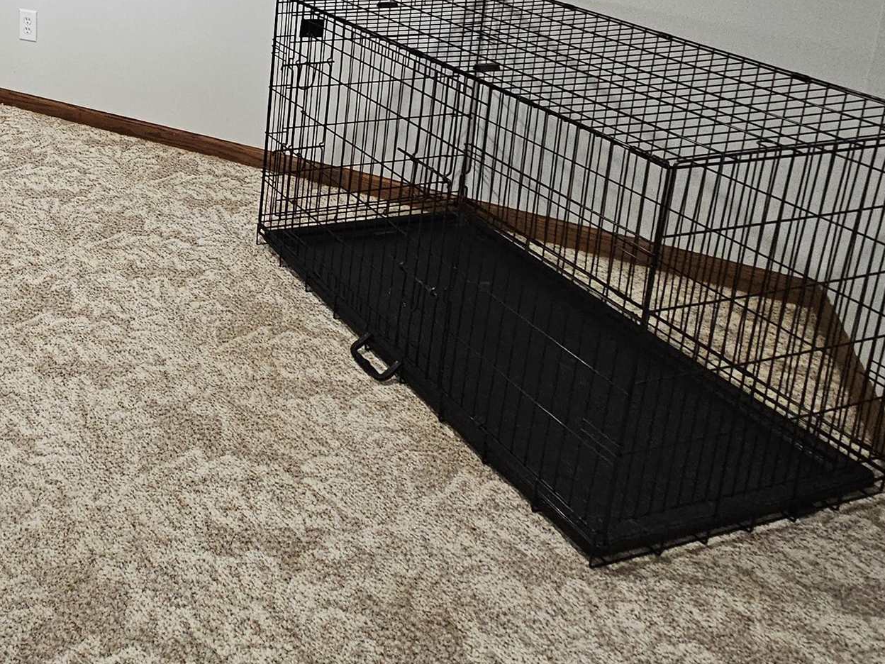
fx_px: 818
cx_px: -1
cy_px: -50
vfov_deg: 37.6
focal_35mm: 32
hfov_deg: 47.2
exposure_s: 1/60
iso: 320
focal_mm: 2.2
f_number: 2.2
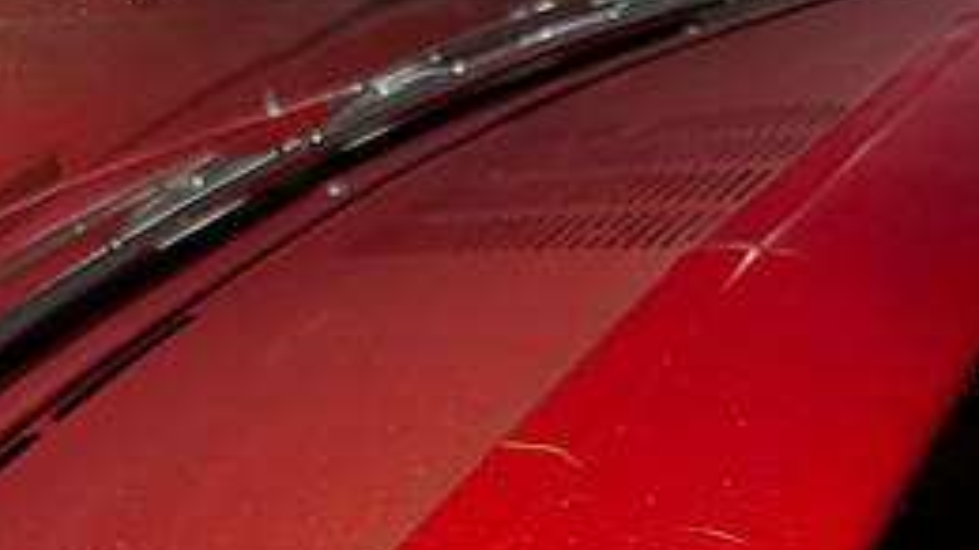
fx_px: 1271
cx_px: 482
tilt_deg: -37.8
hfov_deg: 42.1
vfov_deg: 22.7
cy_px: 640
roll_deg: +4.5
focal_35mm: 49
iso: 125
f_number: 1.6
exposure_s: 1/60
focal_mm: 5.1
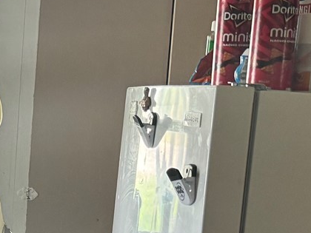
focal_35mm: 117
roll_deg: -1.9
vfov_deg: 12.6
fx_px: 1051
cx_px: -218
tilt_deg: -7.8
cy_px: 191
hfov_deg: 15.0
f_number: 1.78
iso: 200
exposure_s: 1/86
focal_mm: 6.76
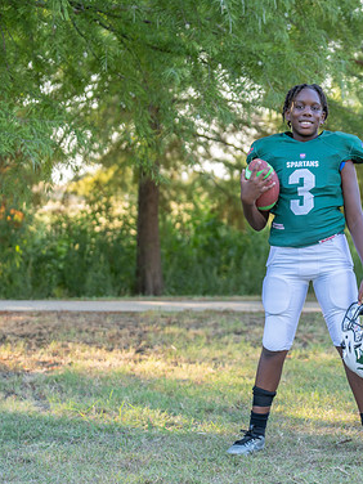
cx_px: 332
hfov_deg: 13.5
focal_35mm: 109
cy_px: 253
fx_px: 1524
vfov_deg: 18.0
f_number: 2.8
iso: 200
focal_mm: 70
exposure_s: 1/320
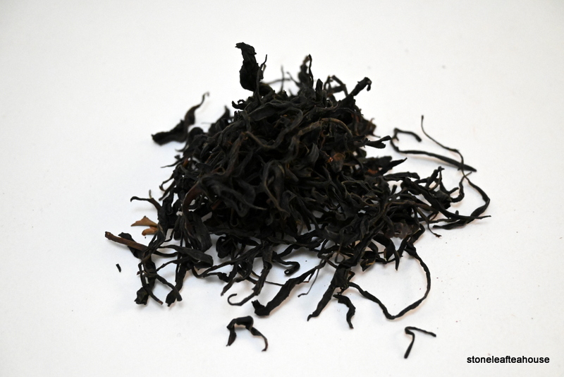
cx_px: 282
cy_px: 188
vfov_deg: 35.5
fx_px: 588
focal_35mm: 38
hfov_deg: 51.3
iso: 10000
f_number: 4.2
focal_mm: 25
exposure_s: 1/3200
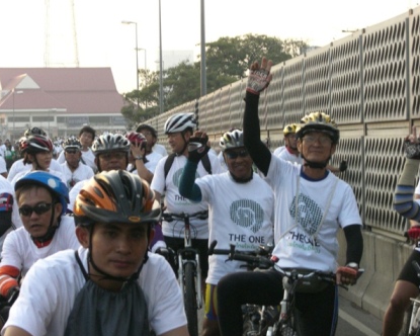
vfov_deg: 12.9
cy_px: 168
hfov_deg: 16.0
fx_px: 1492
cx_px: 211
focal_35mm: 120
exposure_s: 1/125
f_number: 5.4
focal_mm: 18.9
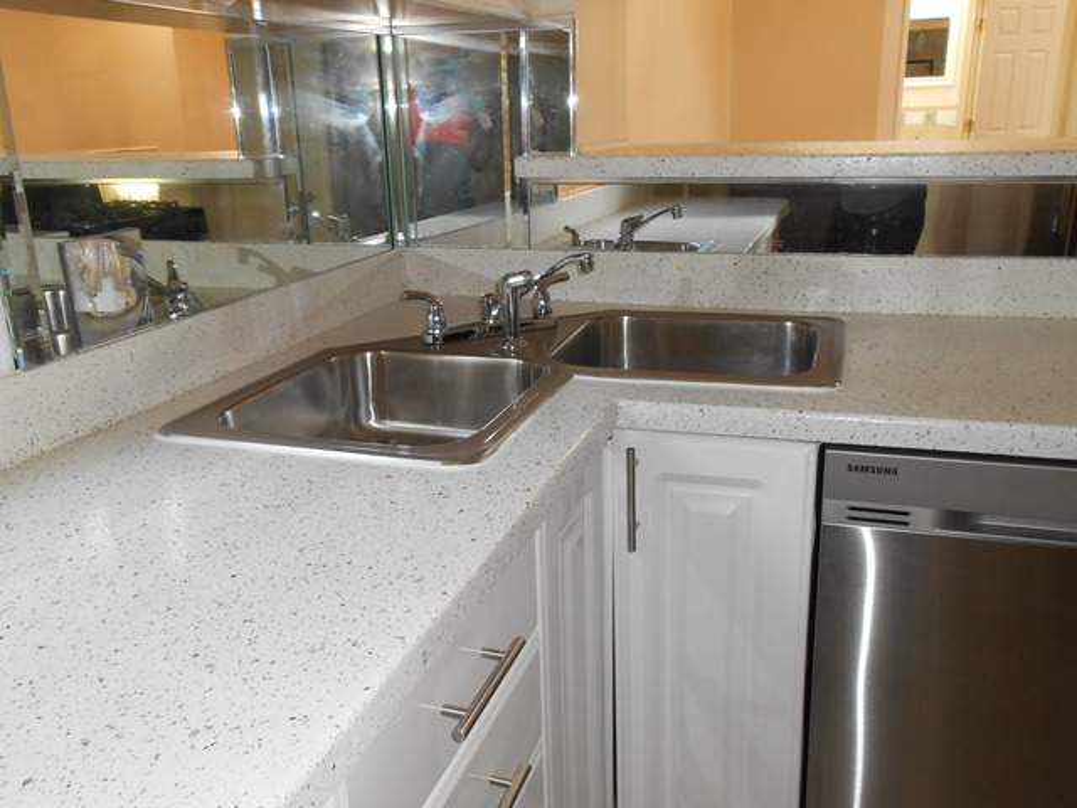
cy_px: 404
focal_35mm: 30
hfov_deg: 60.0
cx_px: 538
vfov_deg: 46.8
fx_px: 933
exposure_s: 1/25
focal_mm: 5.3
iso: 200
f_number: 3.8
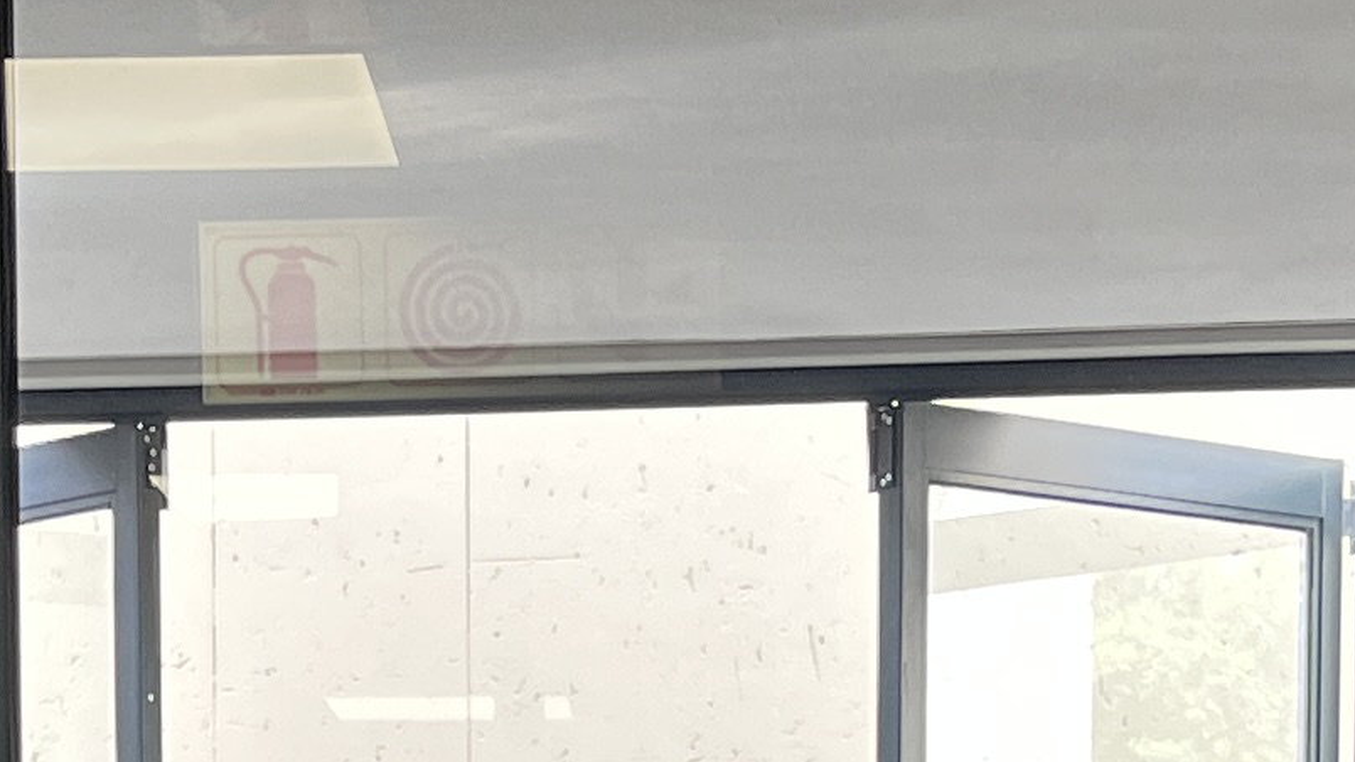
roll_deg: +0.1
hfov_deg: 15.0
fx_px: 5101
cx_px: 187
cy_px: 1694
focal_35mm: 142
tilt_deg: -0.9
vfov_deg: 8.0
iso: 80
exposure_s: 1/100
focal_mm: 5.1
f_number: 1.6
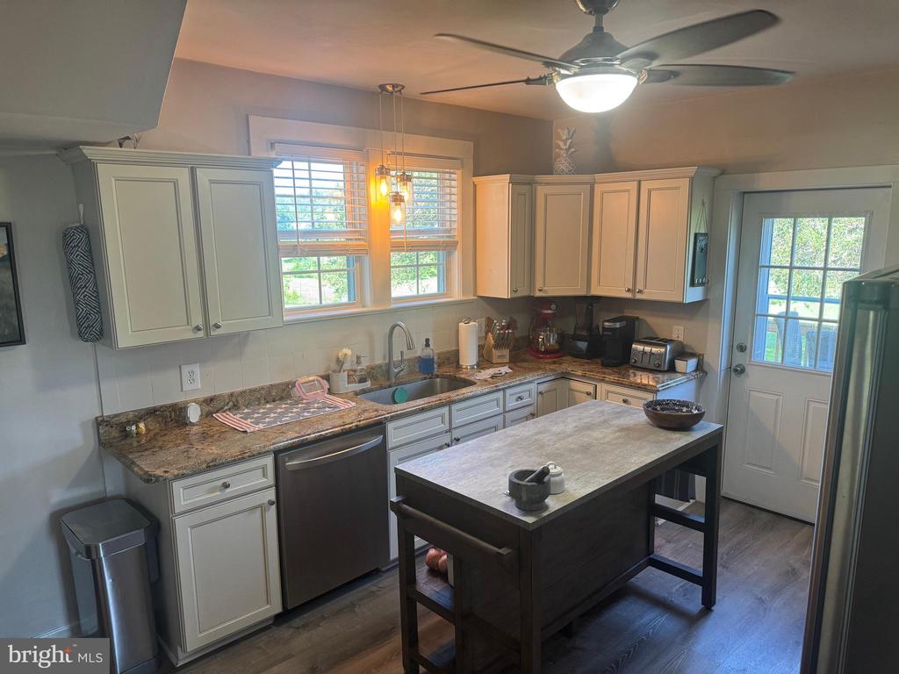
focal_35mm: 24
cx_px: 450
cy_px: 337
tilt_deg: -11.3
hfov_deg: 71.6
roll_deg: +0.2
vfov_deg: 56.8
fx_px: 623
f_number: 1.78
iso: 200
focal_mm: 6.76
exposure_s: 1/120
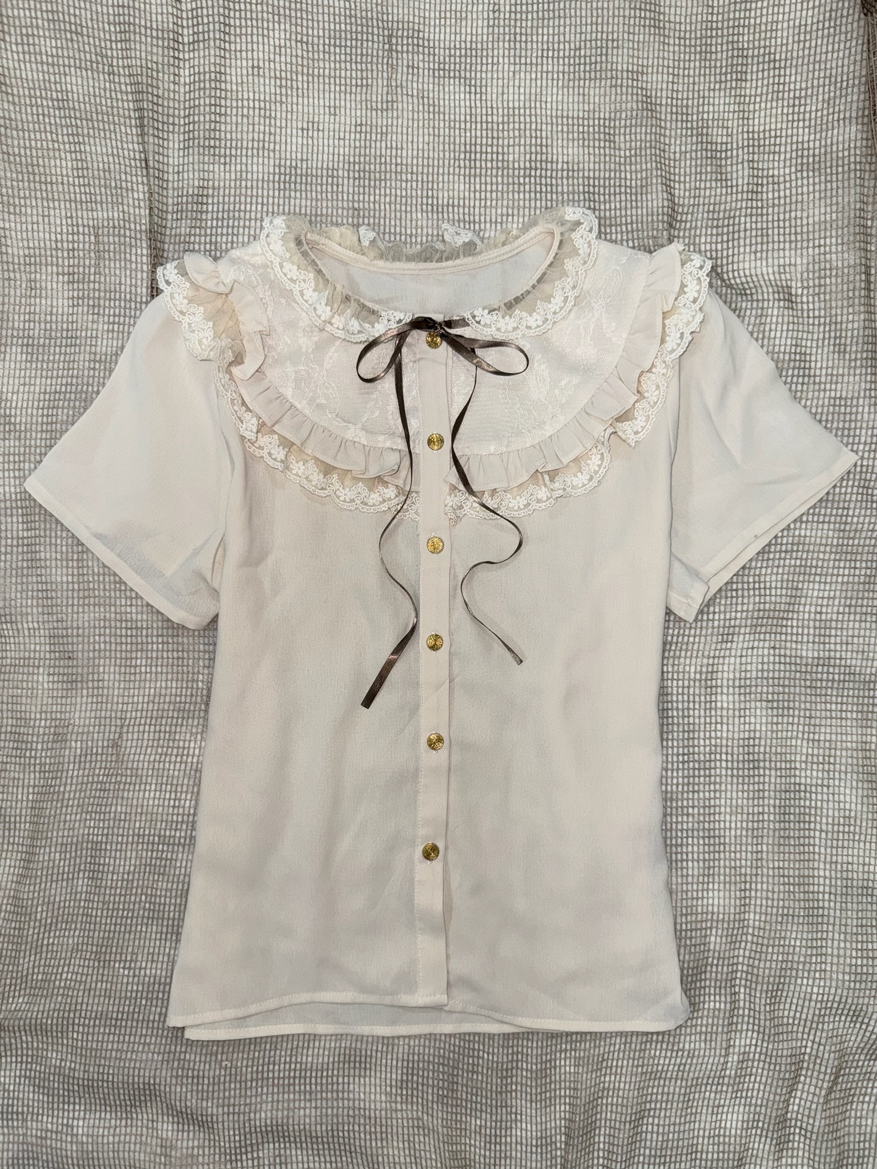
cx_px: 438
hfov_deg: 56.8
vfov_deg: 71.6
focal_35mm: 24
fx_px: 811
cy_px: 584
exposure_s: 1/57
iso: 50
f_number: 1.78
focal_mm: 6.76
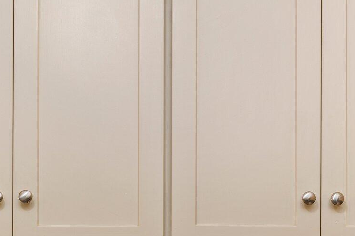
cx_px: 146
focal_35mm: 82
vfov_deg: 15.8
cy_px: 304
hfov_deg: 24.7
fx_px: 808
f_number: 9
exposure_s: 1/30
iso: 400
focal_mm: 30
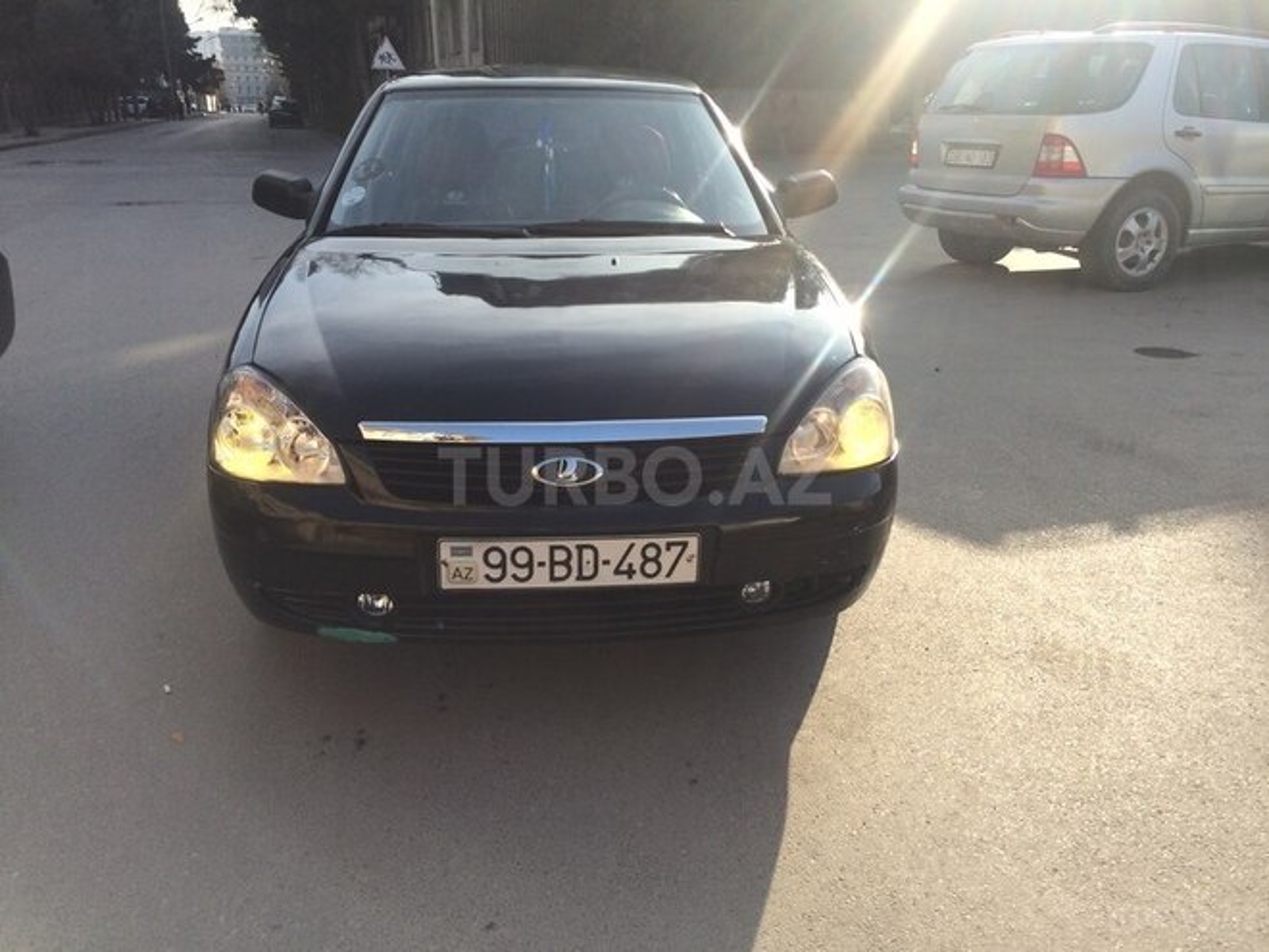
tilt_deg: -19.2
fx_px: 1063
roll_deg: -0.7
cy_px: 476
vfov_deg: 48.2
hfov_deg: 61.7
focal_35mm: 29
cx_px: 634
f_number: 2.2
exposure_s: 1/1080
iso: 32
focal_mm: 4.15
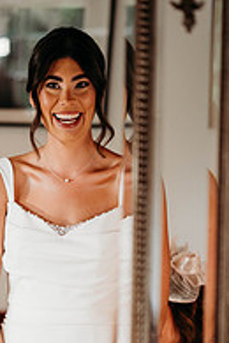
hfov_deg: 7.0
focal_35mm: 196
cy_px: 364
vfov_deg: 10.4
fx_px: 1870
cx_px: 47
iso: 180
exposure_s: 1/200
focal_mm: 85
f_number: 1.8
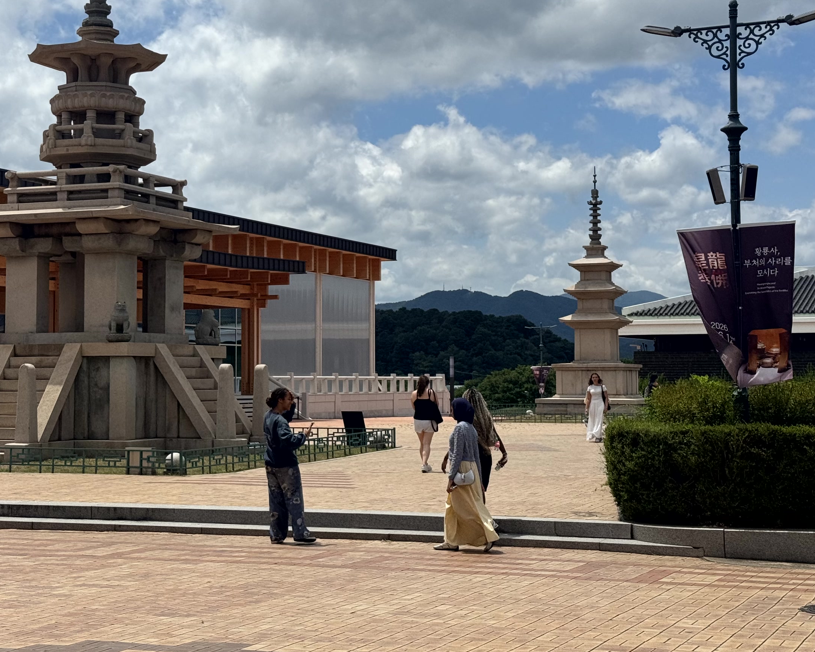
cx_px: 332
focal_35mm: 64
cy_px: 257
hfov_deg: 29.5
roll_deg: -0.2
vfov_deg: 23.8
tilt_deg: +6.1
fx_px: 1543
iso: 64
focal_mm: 6.76
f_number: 1.78
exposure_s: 1/10526
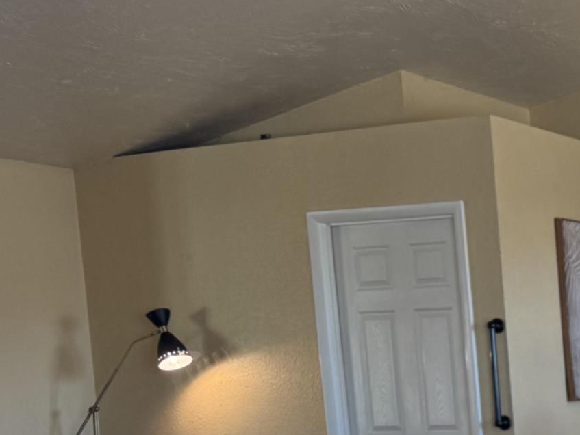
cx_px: 817
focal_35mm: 87
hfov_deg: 20.0
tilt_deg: -6.7
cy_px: 570
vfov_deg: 16.1
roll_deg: +2.1
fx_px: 1458
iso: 64
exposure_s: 1/148
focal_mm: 6.76
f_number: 1.78
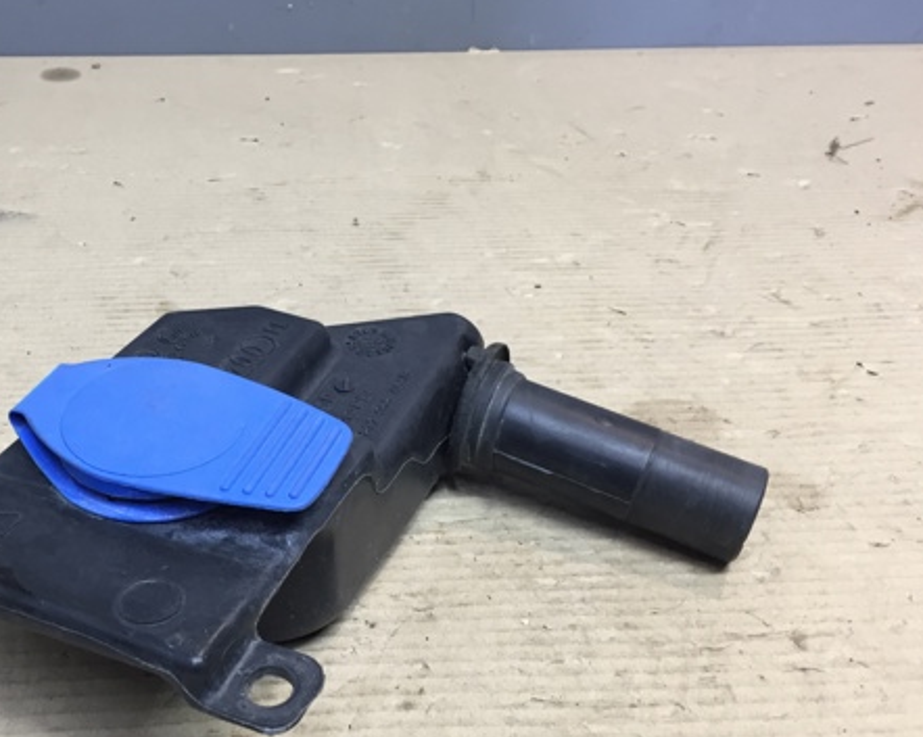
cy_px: 388
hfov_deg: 44.0
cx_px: 286
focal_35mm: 41
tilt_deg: -34.2
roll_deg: -1.8
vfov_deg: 36.4
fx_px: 1119
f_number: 2.2
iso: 80
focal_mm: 4.15
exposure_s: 1/33
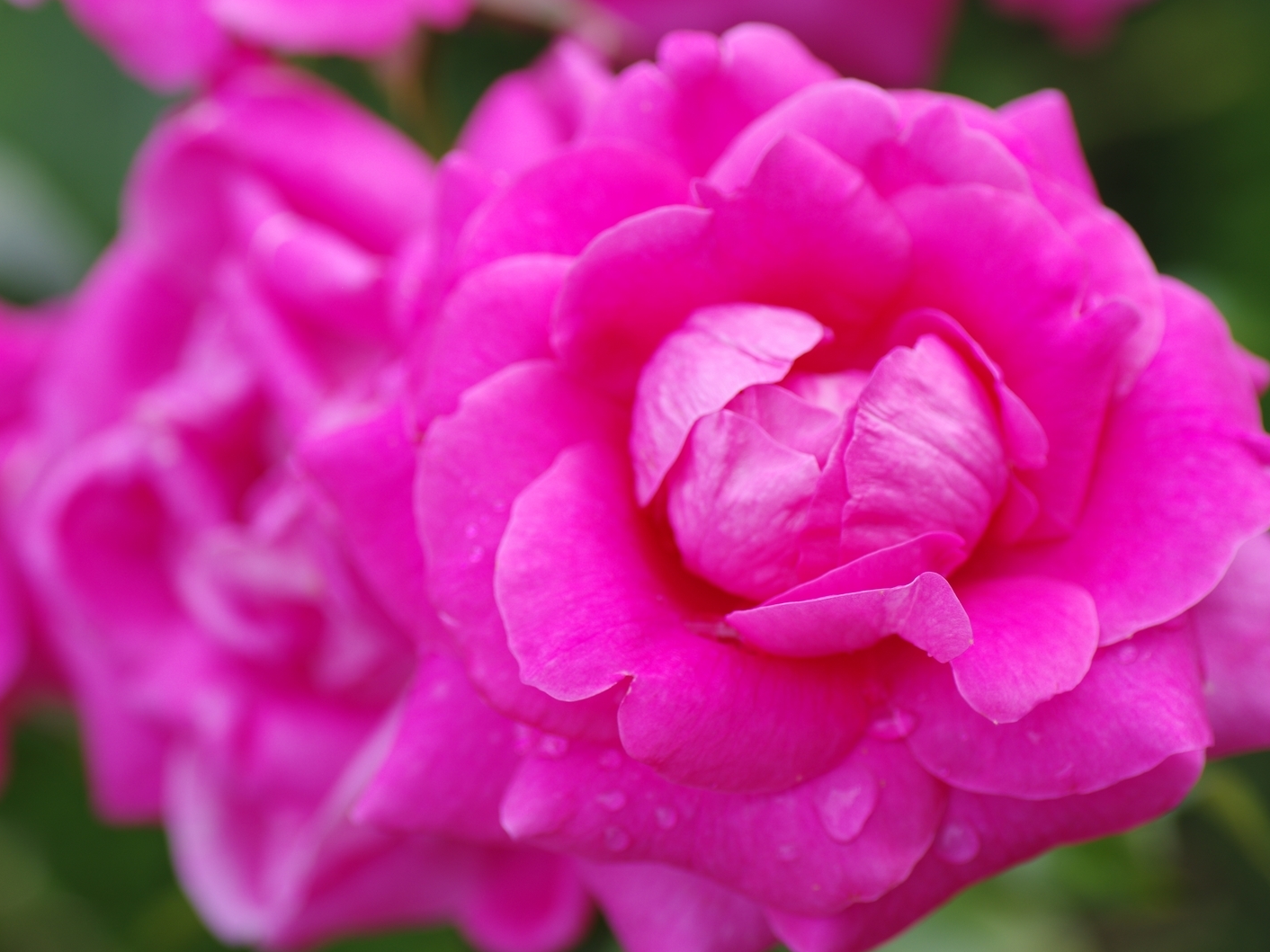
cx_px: 629
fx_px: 5393
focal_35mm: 147
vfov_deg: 10.1
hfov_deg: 13.4
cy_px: 477
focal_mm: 90
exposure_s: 1/200
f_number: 4
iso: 100
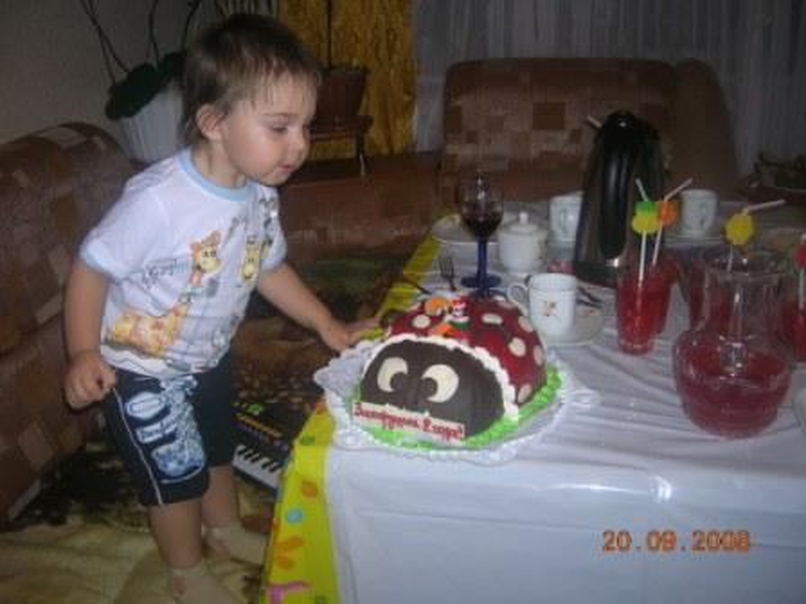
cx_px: 403
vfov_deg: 41.8
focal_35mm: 34
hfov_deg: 54.0
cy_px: 302
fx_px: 792
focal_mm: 5.7
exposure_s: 1/60.1
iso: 50
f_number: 2.9
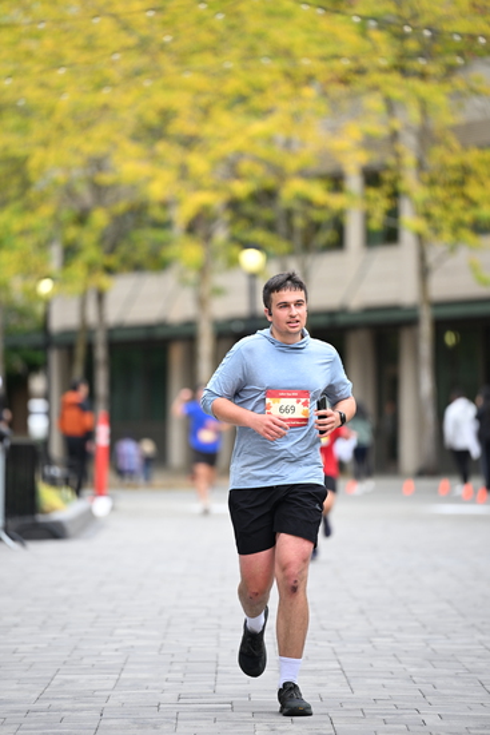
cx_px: 245
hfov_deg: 6.9
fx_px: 4080
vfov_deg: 10.3
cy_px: 368
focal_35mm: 200
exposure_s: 1/1600
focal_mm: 200
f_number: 2.8
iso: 640
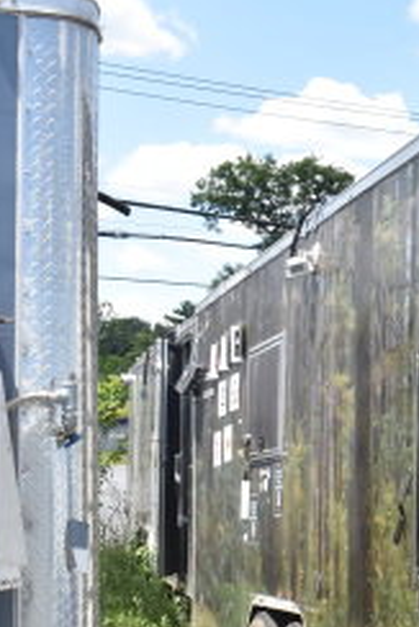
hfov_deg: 13.8
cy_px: 497
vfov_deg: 22.3
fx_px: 1569
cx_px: 717
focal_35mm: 90
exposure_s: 1/200
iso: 200
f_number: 7.1
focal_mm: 24
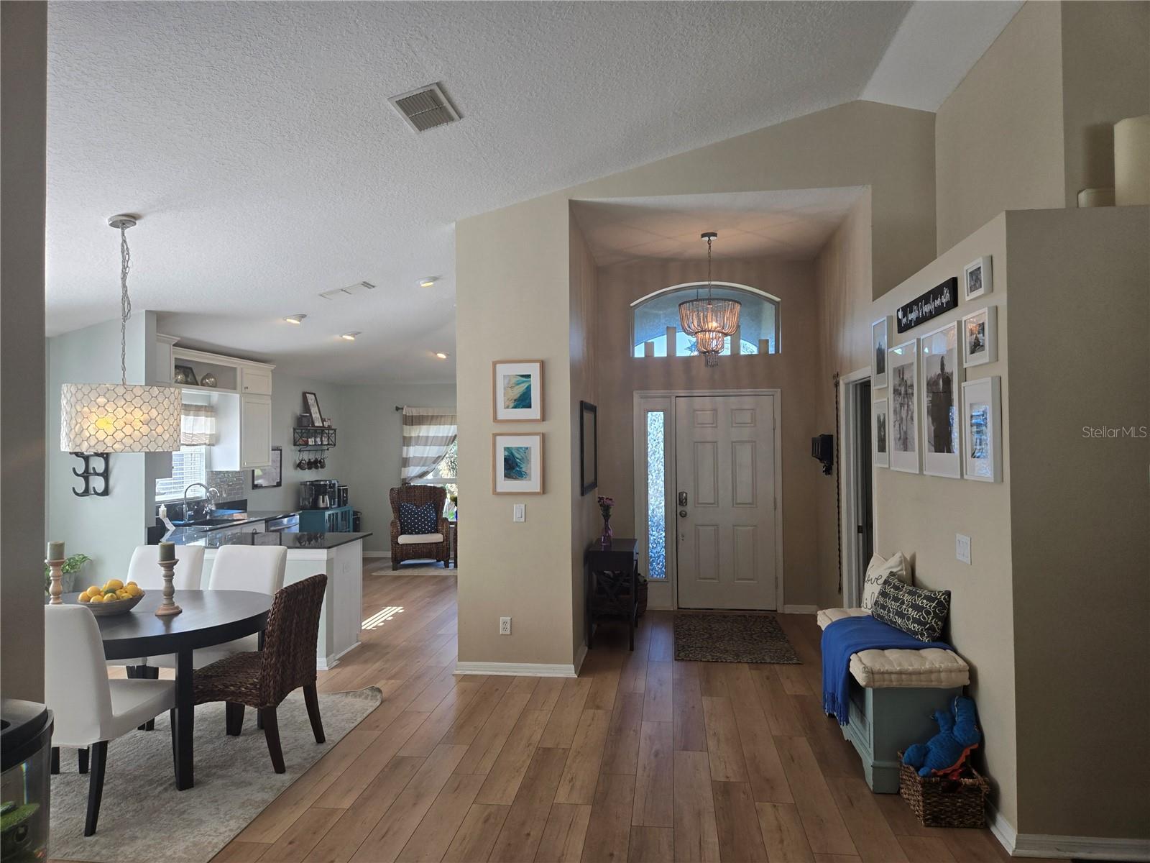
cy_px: 432
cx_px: 575
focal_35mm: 23
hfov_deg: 73.9
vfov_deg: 58.9
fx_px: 764
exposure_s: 1/120
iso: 64
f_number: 1.8
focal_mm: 5.4
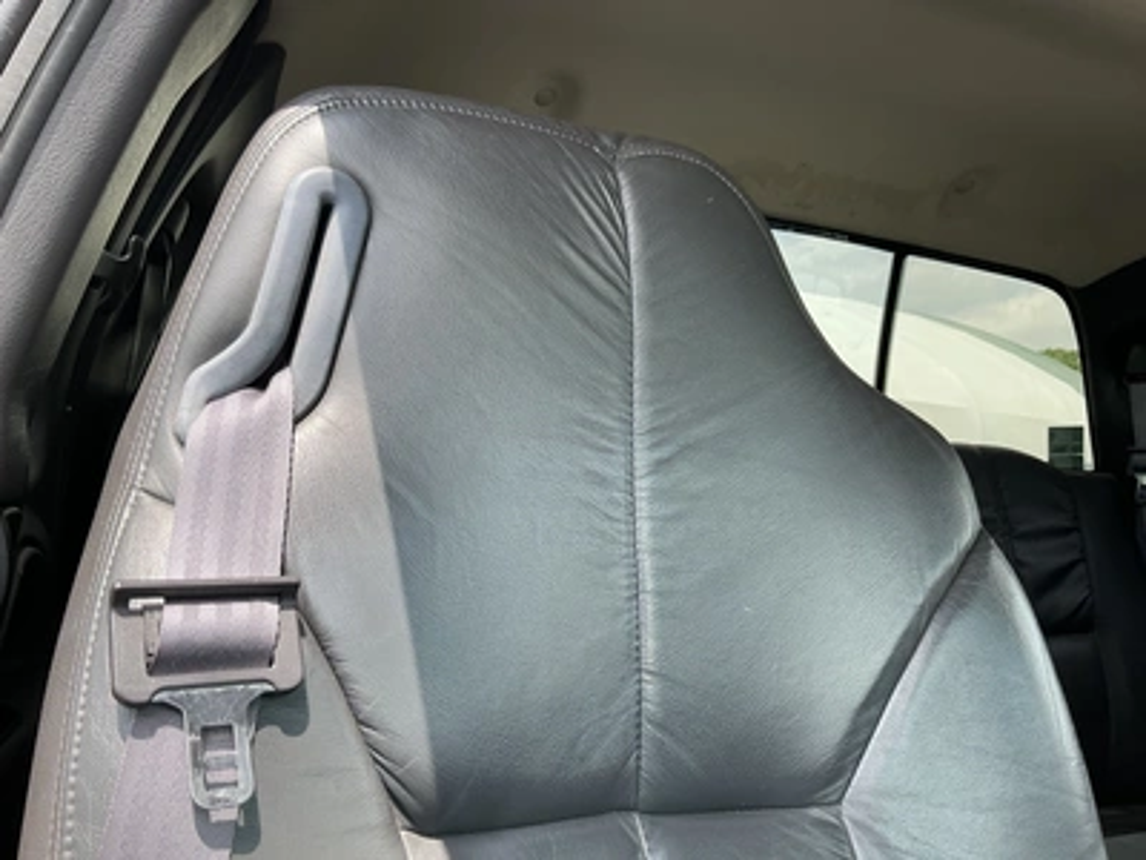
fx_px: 927
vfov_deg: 49.7
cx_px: 573
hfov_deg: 63.4
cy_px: 430
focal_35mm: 28
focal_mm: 3
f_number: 1.8
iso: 20
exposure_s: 1/236
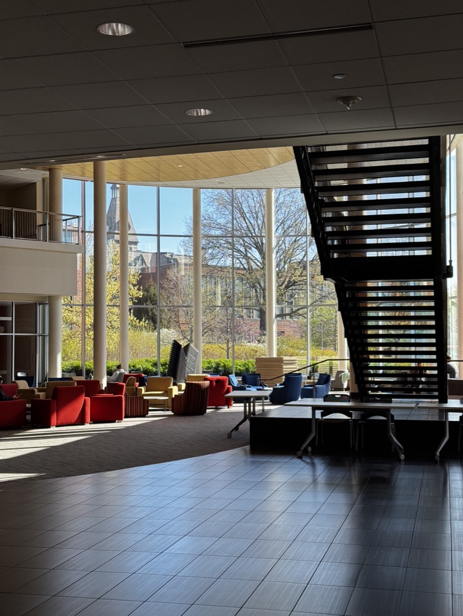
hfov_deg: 30.3
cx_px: 232
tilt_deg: +3.7
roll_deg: +0.8
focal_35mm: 48
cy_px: 308
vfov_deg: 39.6
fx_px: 855
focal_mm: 6.76
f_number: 1.78
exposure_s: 1/664
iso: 64
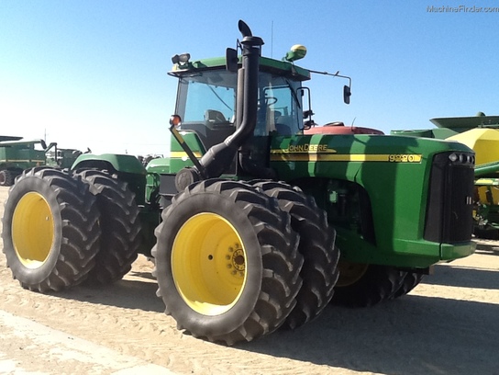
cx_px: 250
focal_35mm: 44
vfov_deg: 32.9
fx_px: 634
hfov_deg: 42.9
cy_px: 188
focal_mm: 2.03
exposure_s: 1/863
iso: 40
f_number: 2.4
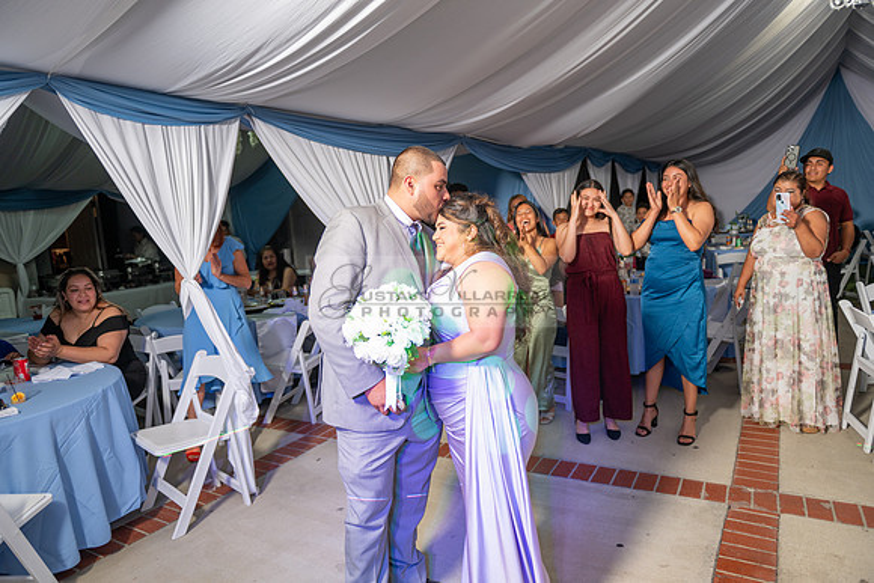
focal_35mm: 24
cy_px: 292
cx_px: 437
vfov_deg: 53.2
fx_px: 583
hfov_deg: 73.7
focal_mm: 24
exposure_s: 1/125
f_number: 2.8
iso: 250
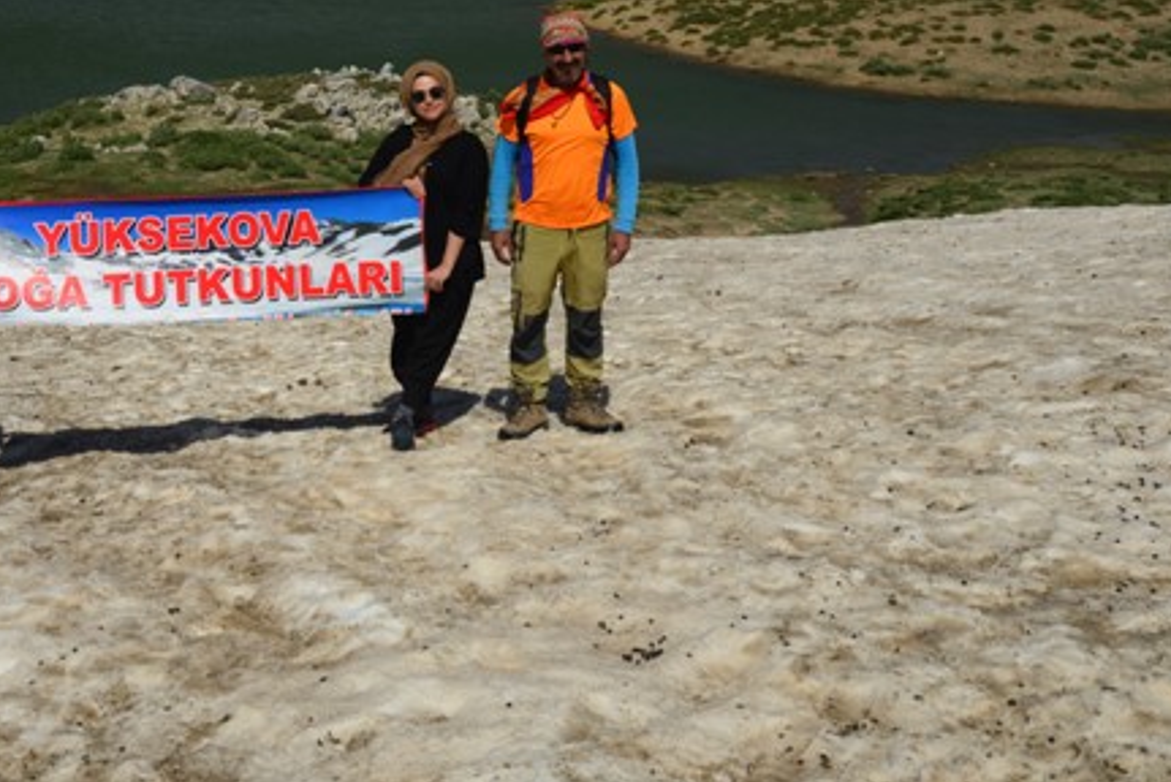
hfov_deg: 42.0
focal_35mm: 46
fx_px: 1497
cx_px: 359
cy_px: 210
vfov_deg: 28.9
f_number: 6.3
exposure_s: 1/1000
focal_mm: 31
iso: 250
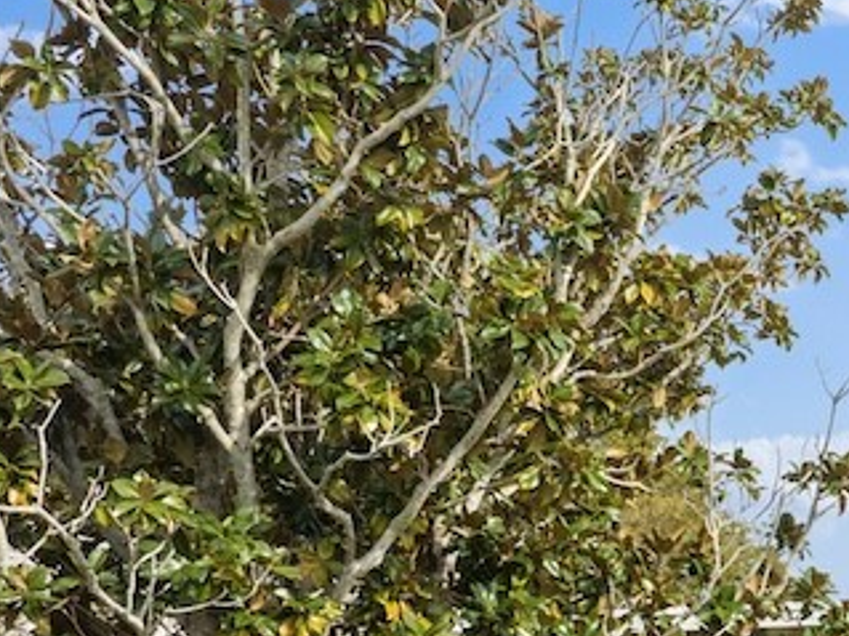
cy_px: 729
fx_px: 1888
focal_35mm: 77
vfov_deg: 18.3
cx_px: 1238
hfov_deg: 21.6
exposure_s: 1/40
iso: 100
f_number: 5.6
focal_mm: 12.29
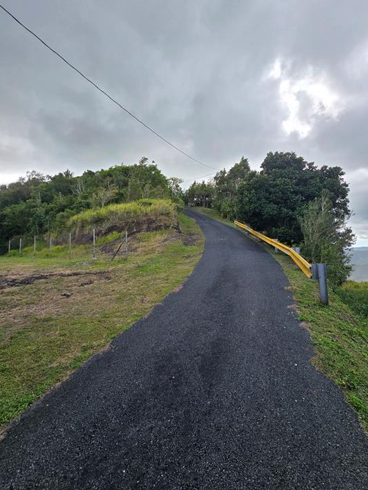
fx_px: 198
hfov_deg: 85.6
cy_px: 234
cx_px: 193
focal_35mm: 14
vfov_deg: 102.0
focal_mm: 2.2
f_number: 2.2
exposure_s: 1/850
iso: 50
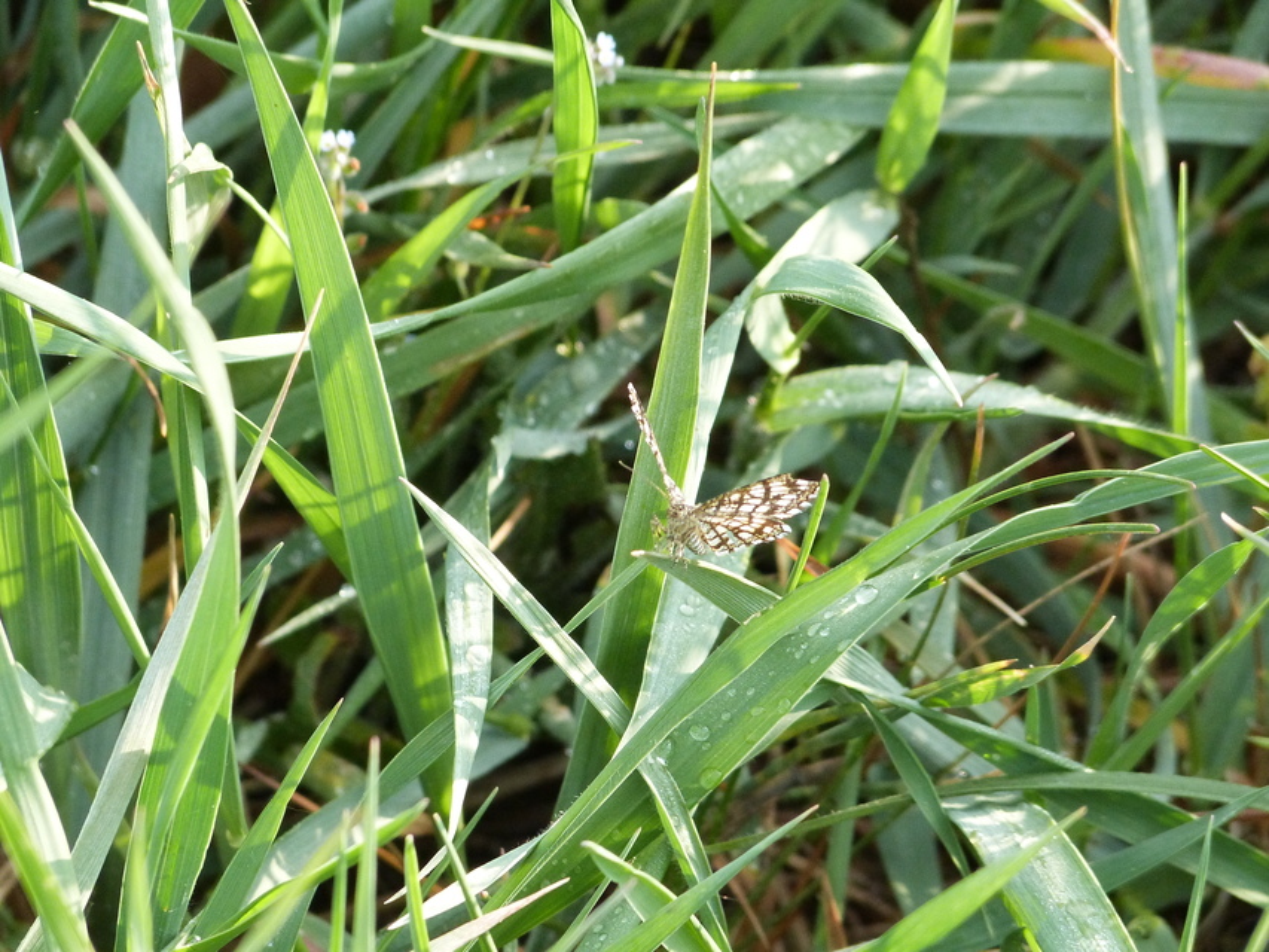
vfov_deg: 2.3
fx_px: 23465
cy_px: 476
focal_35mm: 640
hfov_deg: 3.1
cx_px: 634
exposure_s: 1/250
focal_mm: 108
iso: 400
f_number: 5.2
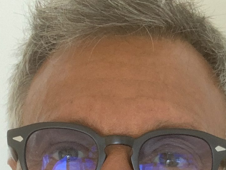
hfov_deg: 17.4
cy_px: 284
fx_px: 738
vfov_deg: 12.2
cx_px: 125
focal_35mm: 113
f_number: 2.2
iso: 125
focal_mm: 2.87
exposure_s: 1/60
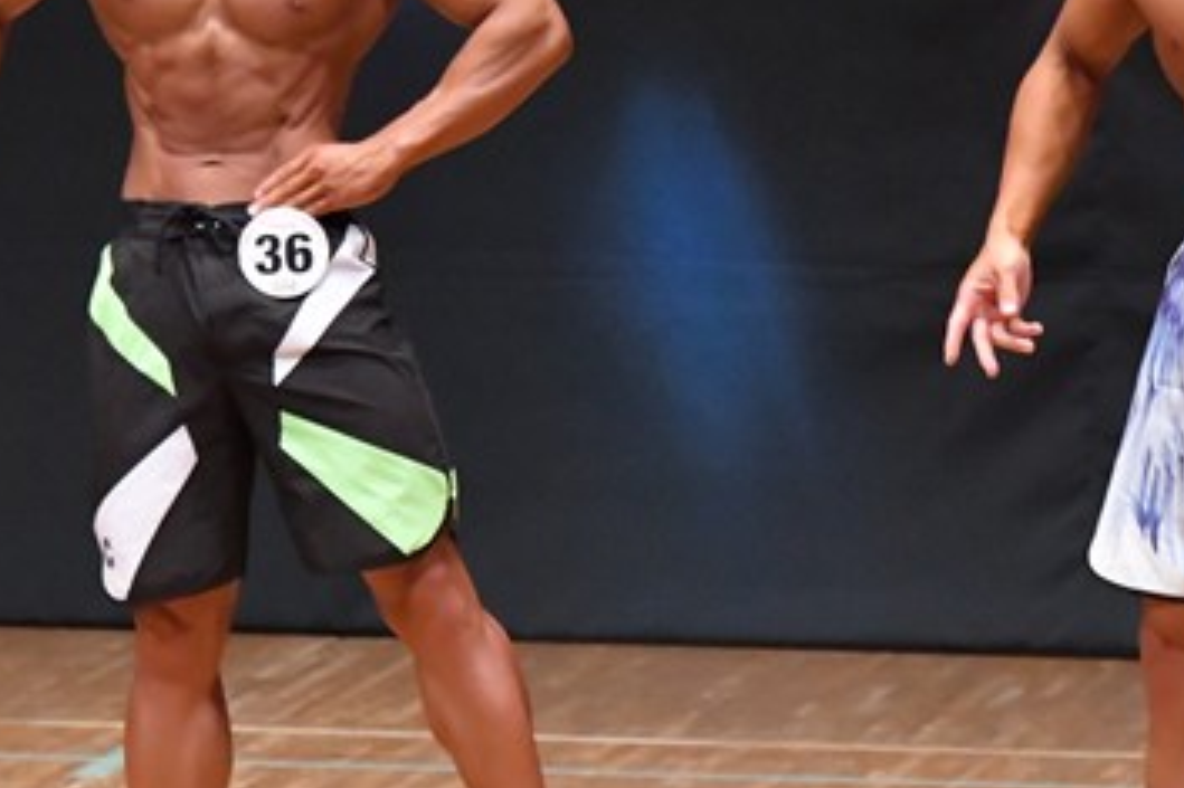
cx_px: 709
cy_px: 298
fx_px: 20578
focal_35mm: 626
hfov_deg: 3.3
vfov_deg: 2.2
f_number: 5.6
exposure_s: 1/400
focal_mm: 190
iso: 8000
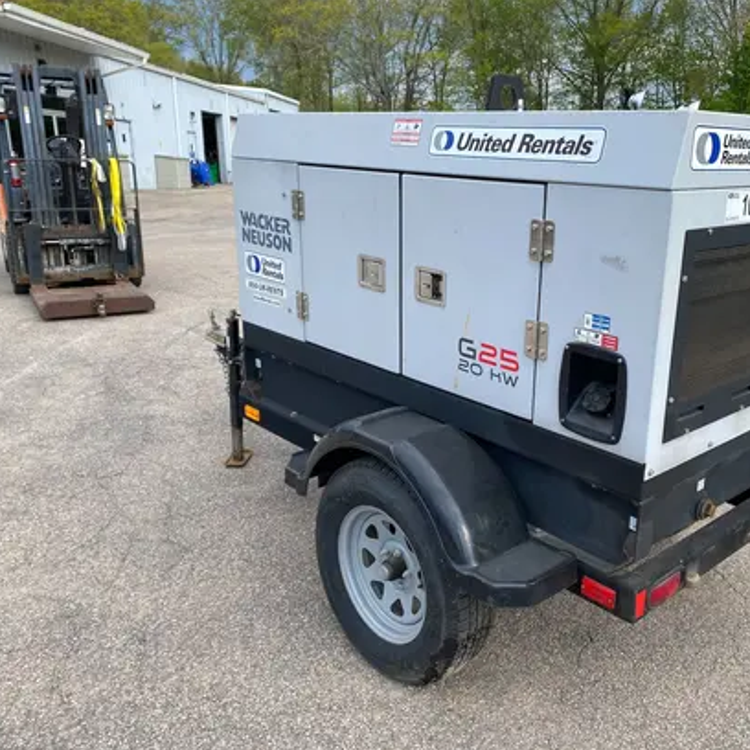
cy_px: 378
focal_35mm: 31
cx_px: 465
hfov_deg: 52.0
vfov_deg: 52.5
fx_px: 760
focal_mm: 4.25
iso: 32
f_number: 1.8
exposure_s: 1/1063
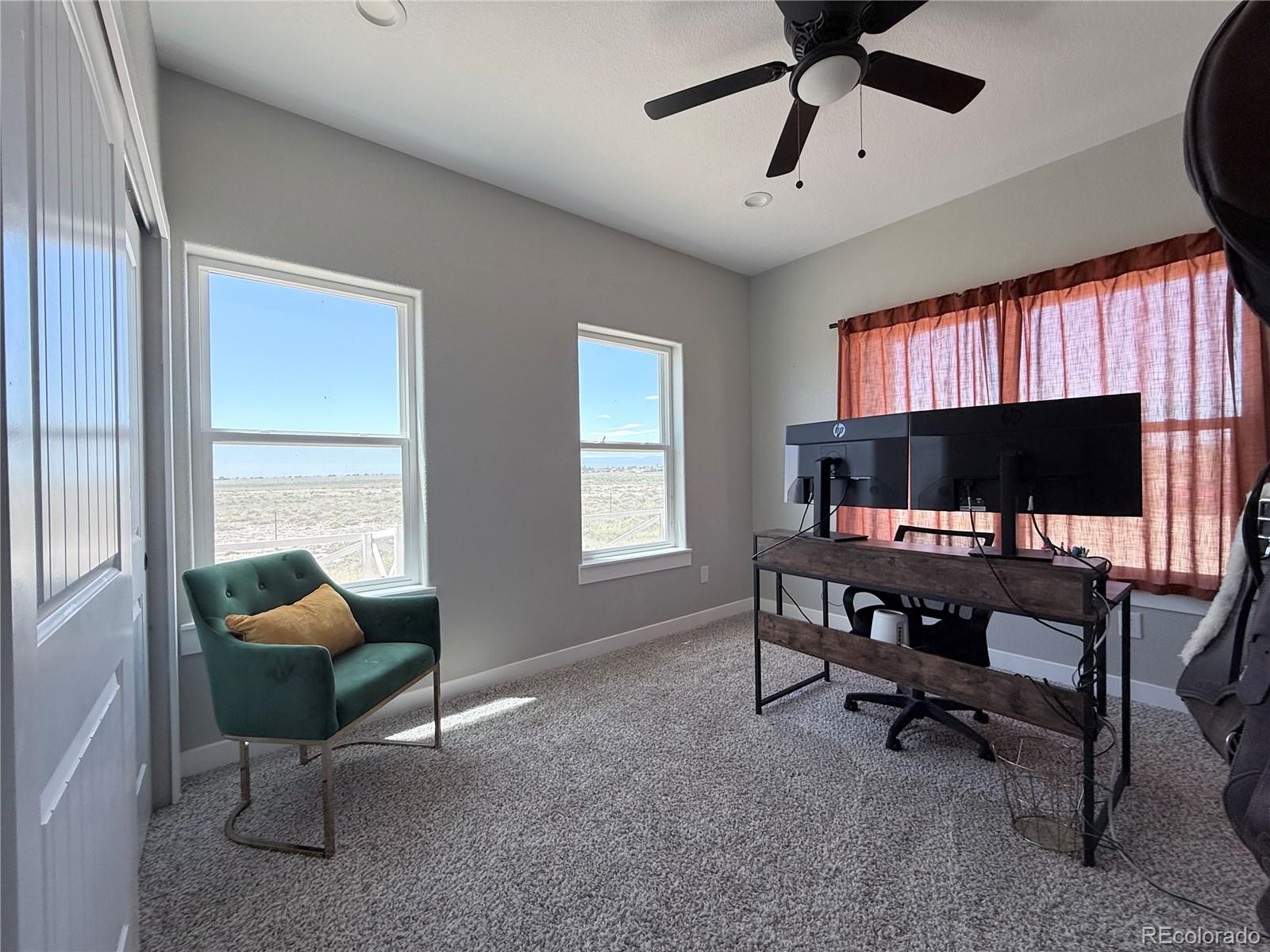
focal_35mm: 14
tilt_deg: -0.1
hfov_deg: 102.1
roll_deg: +0.9
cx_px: 635
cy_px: 476
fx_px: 514
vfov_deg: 85.7
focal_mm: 2.22
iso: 64
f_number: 2.2
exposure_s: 1/236
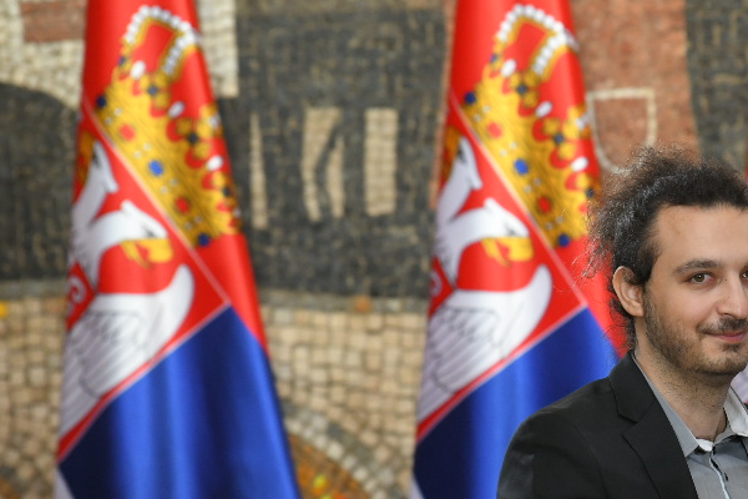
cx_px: 704
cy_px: 469
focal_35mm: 540
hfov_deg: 3.8
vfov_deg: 2.5
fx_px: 11219
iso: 1250
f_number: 4
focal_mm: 200
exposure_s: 1/500
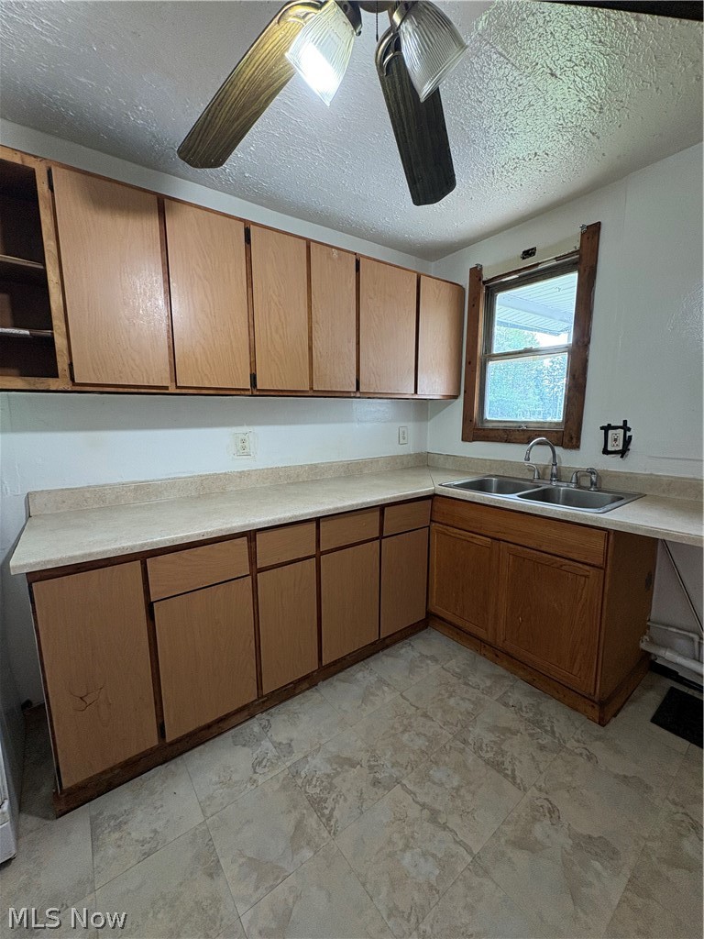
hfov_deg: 85.7
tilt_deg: -9.0
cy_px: 470
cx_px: 352
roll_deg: +1.0
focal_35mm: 14
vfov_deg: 102.1
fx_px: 380
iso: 125
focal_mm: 2.22
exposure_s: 1/60
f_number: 2.2
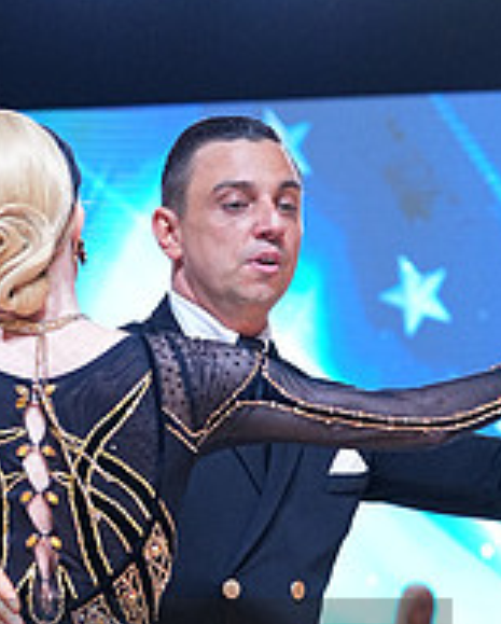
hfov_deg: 7.8
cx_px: 8
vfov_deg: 9.7
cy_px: 708
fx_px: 3643
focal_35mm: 197
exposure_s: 1/400
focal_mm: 70
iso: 1600
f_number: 4
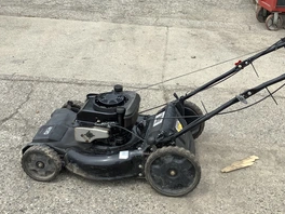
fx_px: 387
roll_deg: -2.7
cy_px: 89
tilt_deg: -26.3
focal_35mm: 47
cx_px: 178
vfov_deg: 30.8
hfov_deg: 40.2
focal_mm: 3.3
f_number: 2.4
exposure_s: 1/831
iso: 25
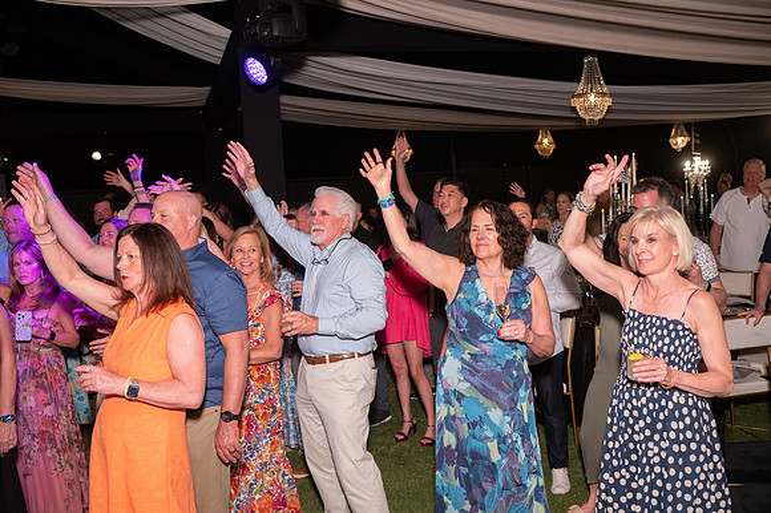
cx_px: 386
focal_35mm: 35
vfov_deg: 37.8
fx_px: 749
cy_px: 256
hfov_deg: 54.5
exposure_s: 1/125
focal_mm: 35
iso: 3200
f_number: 4
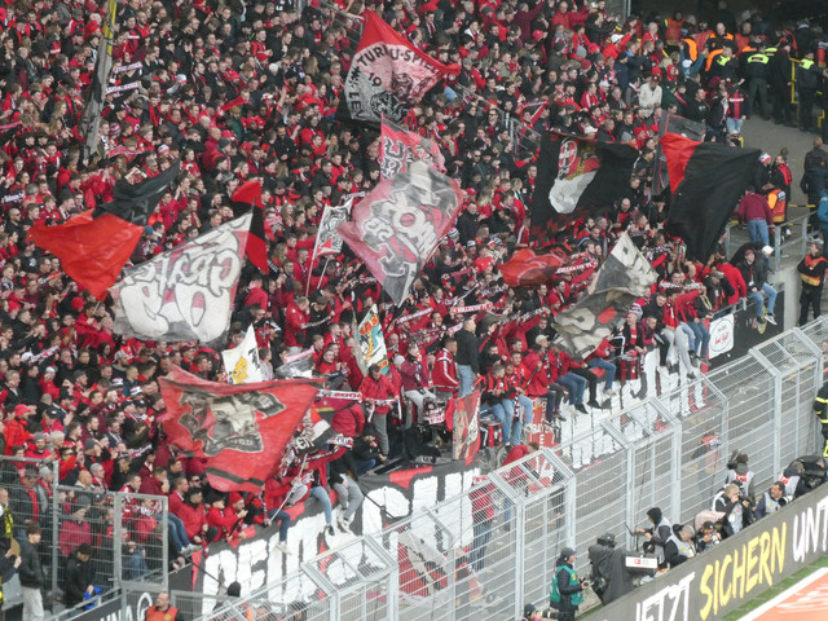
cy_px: 310
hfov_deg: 7.9
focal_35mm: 250
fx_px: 5980
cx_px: 414
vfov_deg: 5.9
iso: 800
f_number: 5.6
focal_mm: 44.8
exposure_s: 1/125
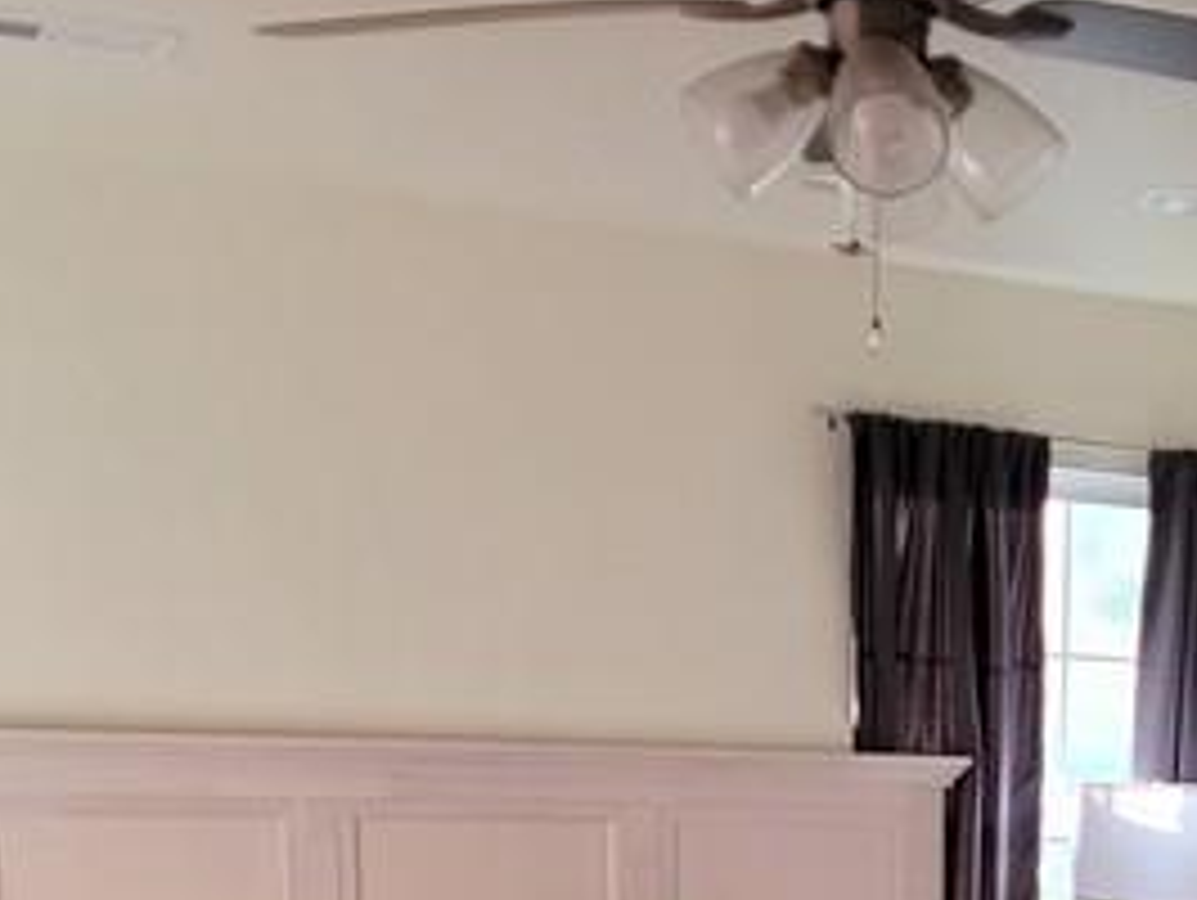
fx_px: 3461
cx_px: 1076
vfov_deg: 13.6
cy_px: 1516
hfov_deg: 19.3
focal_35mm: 100
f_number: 1.8
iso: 250
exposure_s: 1/120
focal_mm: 5.4
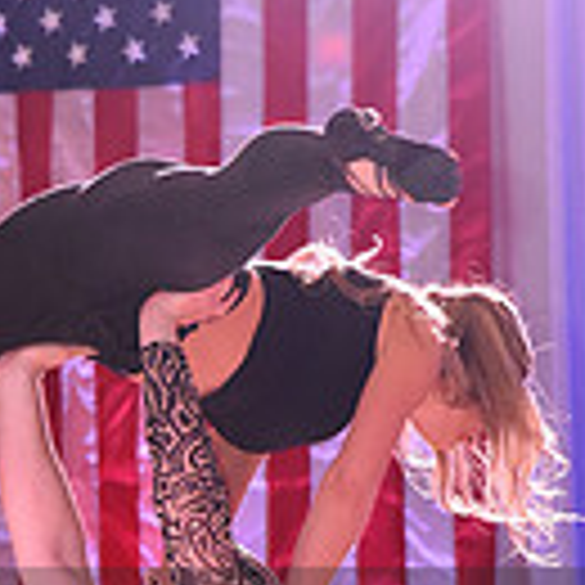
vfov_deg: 4.1
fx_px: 8107
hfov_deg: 4.1
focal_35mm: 424
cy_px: 720
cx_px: 74
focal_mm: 112
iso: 2500
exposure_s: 1/250
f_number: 5.6
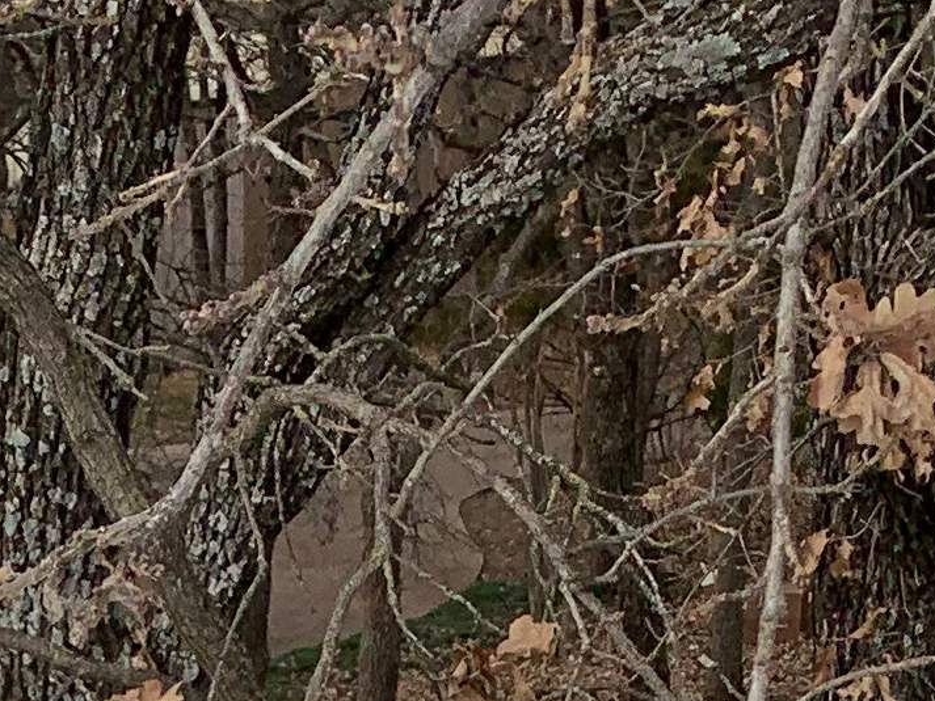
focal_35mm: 147
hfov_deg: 13.0
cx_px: -232
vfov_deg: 8.7
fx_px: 3971
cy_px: 1959
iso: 25
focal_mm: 4.25
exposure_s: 1/3521
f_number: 1.8
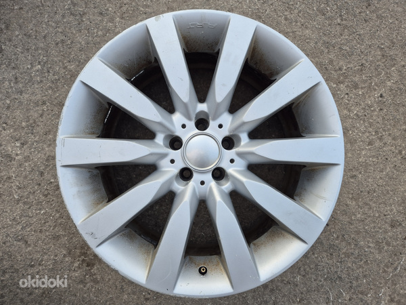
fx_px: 270
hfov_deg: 73.9
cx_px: 203
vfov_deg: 58.9
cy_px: 152
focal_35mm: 23
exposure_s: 1/180
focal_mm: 5.4
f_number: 1.8
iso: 100
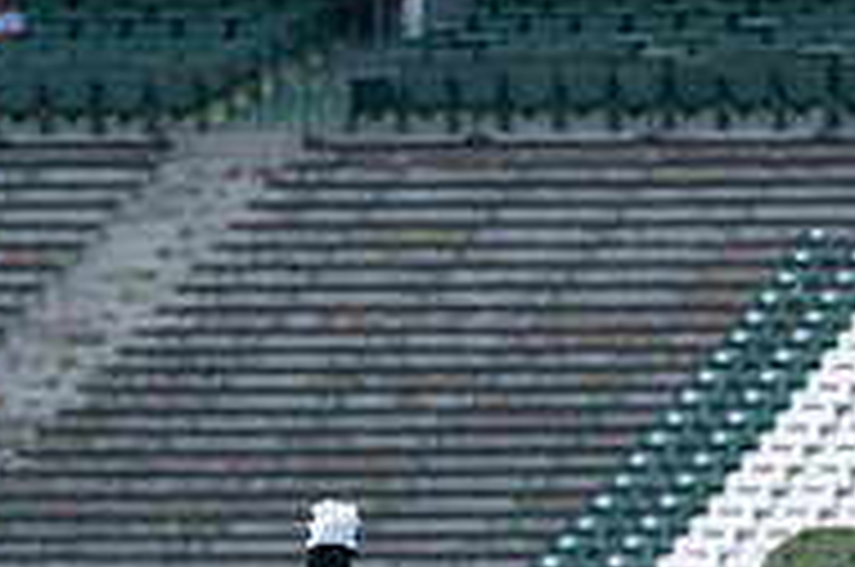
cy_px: 738
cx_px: 1094
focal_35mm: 413
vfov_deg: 3.3
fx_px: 9792
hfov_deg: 5.0
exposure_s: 1/800
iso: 125
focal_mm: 135
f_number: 6.3
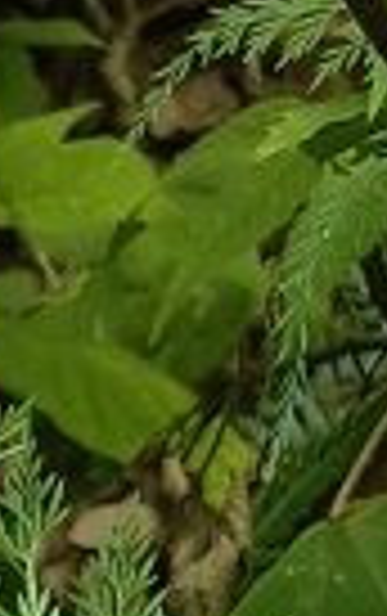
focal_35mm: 190
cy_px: 1787
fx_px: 3196
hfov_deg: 6.0
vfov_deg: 9.1
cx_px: -1076
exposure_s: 1/100
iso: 741
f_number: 1.88
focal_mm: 5.59
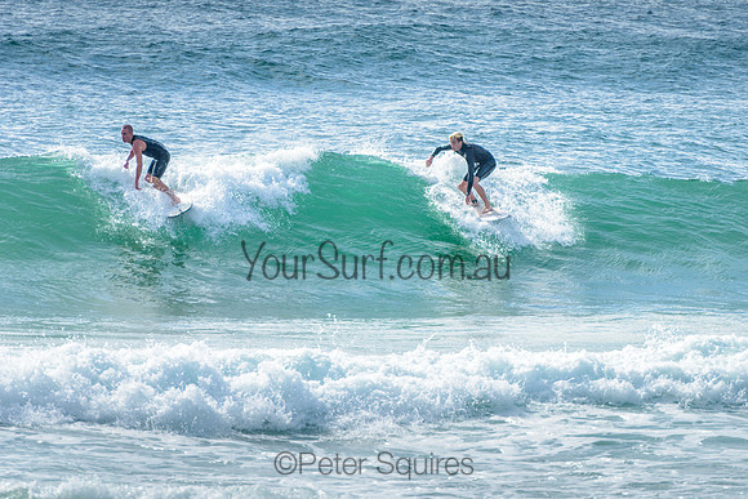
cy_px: 217
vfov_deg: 2.8
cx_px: 459
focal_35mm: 490
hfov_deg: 4.2
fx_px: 10192
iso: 200
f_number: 7.1
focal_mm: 400
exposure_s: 1/1600
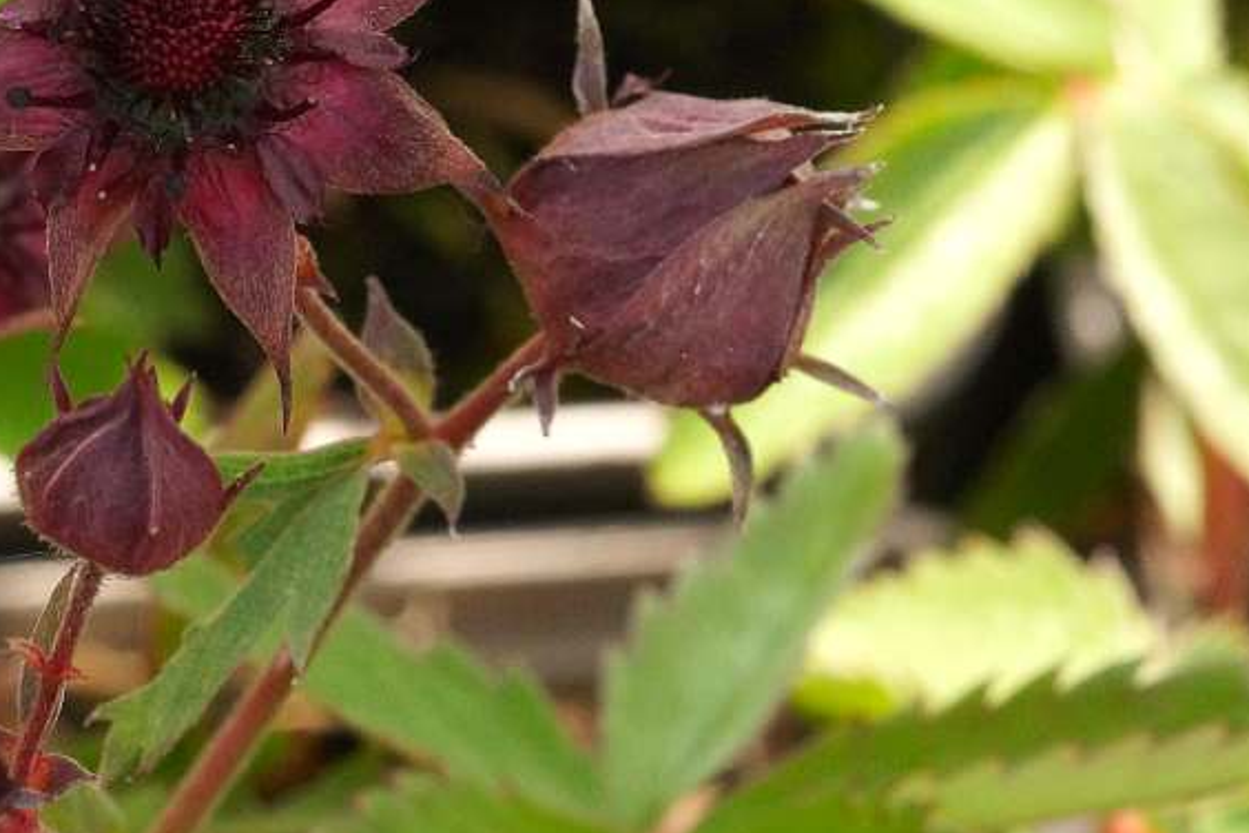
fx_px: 11067
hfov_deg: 6.5
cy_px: 383
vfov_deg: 4.3
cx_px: 219
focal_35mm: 319
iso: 1250
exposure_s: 1/160
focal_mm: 100
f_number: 14
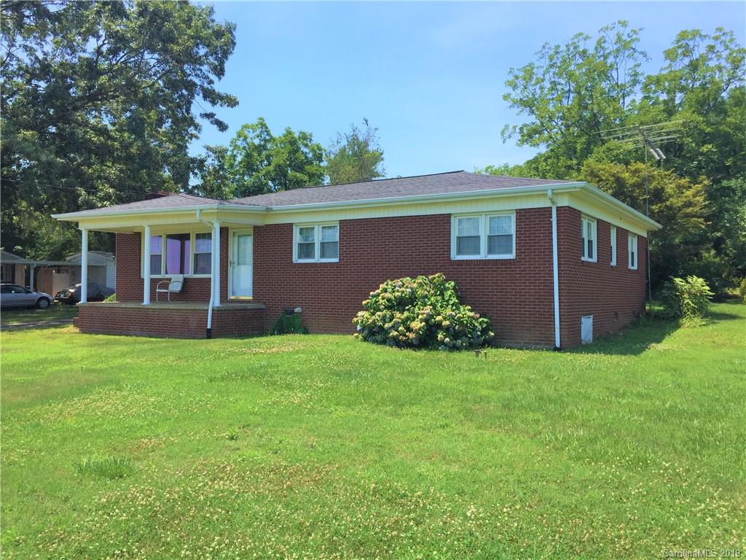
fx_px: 625
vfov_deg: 48.2
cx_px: 373
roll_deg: -2.4
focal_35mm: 29
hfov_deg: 61.7
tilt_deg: -1.9
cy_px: 280
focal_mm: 4.15
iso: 32
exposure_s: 1/1883
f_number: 2.2
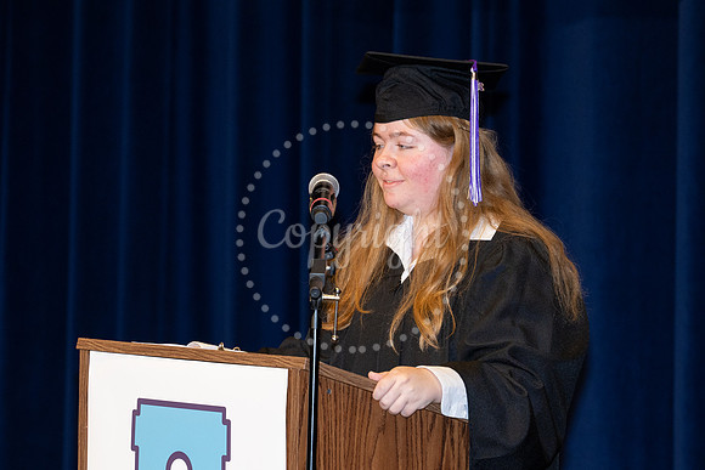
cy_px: 249
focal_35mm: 277
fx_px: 5421
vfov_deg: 5.0
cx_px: 239
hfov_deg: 7.4
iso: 1000
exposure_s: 1/80
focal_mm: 175
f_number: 5.6
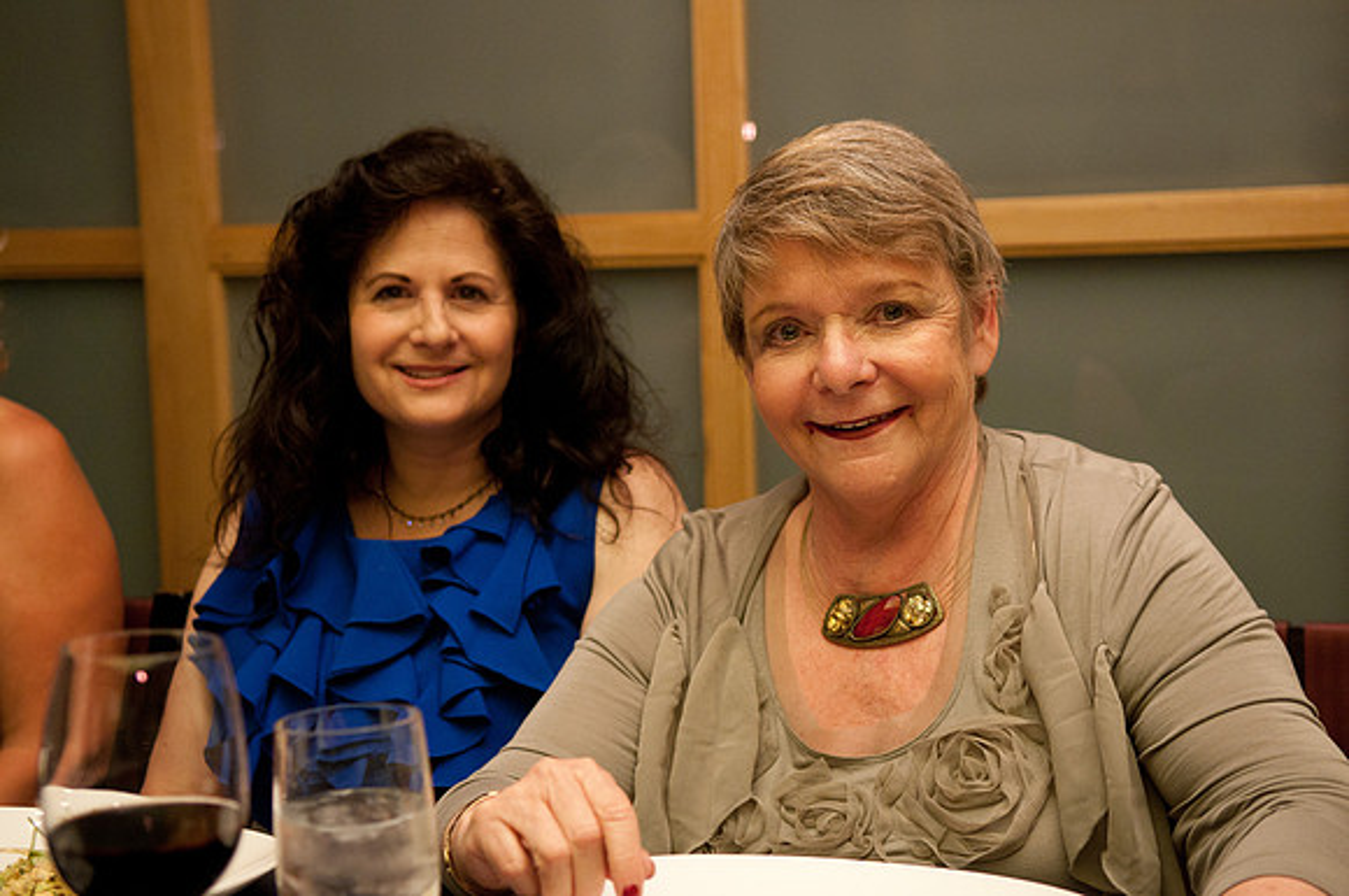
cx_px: 674
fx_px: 2133
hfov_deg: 35.1
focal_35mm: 57
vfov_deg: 23.7
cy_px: 448
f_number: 2.8
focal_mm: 38
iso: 1000
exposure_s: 1/80
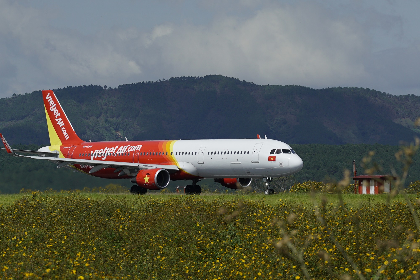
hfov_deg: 6.9
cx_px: 210
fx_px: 3501
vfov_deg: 4.6
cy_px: 140
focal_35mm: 300
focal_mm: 200
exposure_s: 1/1600
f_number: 8
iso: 200
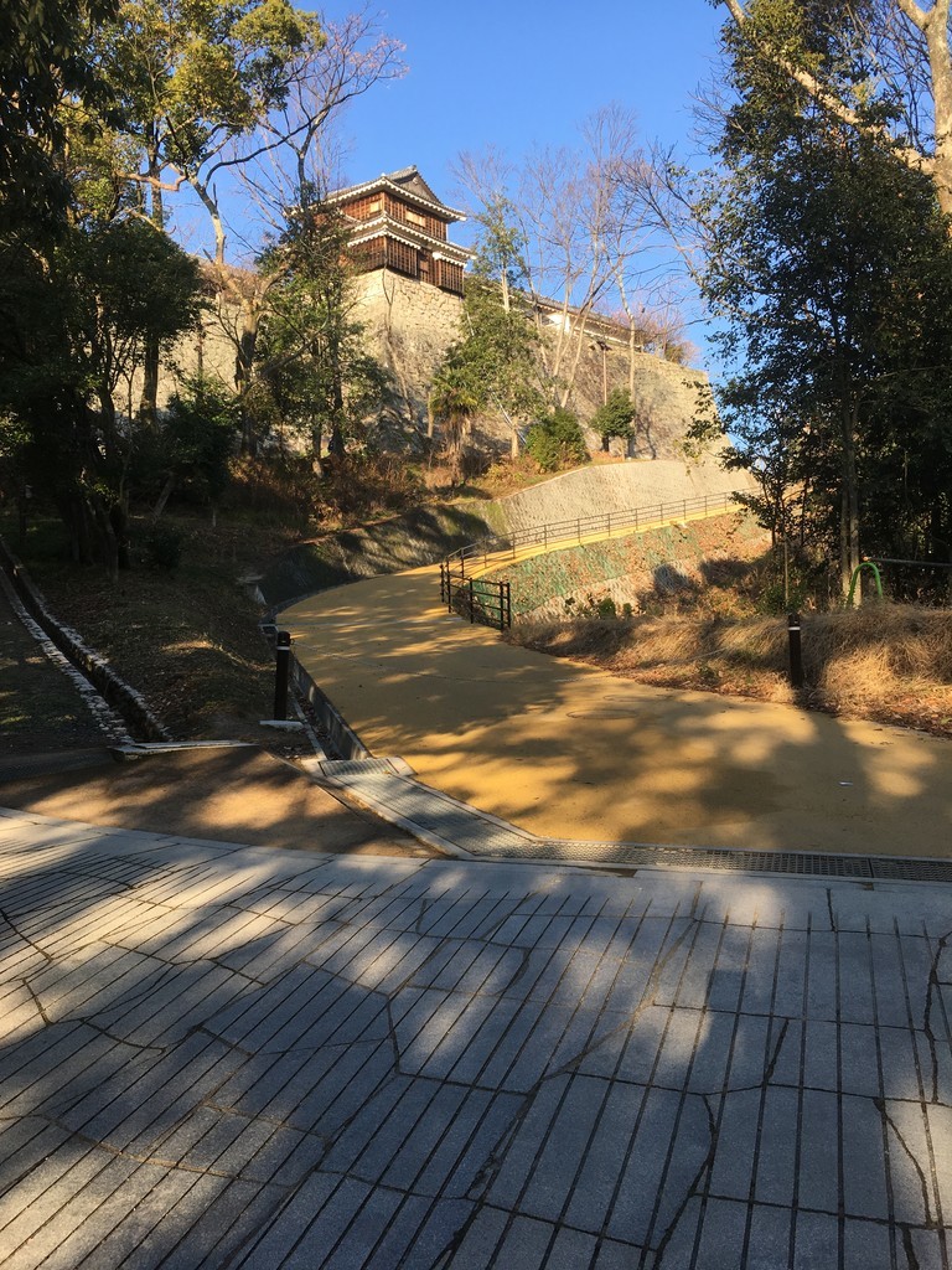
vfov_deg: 61.7
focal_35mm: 29
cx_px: 476
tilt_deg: +1.7
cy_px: 635
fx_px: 1063
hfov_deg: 48.2
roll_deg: +2.0
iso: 25
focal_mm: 4.15
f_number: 2.2
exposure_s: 1/481
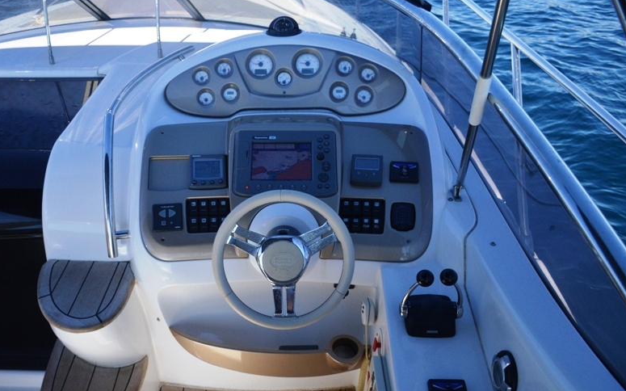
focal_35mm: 32
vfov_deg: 39.3
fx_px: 546
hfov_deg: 59.4
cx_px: 270
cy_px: 221
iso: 500
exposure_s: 1/4000
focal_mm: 18
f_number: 3.5
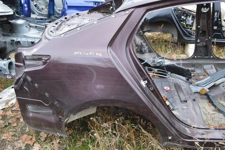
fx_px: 197
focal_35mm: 32
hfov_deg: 59.5
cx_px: 112
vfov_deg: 41.6
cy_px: 75
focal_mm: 21
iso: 400
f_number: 5.6
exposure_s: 1/125
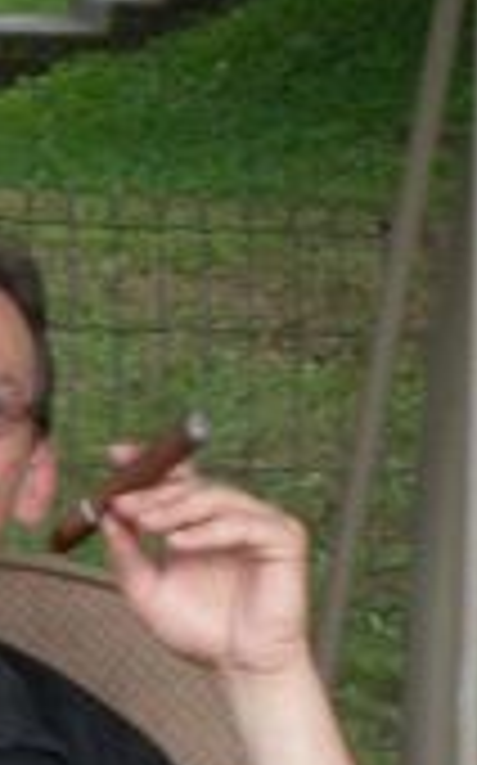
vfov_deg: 8.7
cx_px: -868
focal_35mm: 240
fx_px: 5000
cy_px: 752
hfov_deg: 5.2
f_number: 3.4
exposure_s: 1/60
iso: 100
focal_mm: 9.9
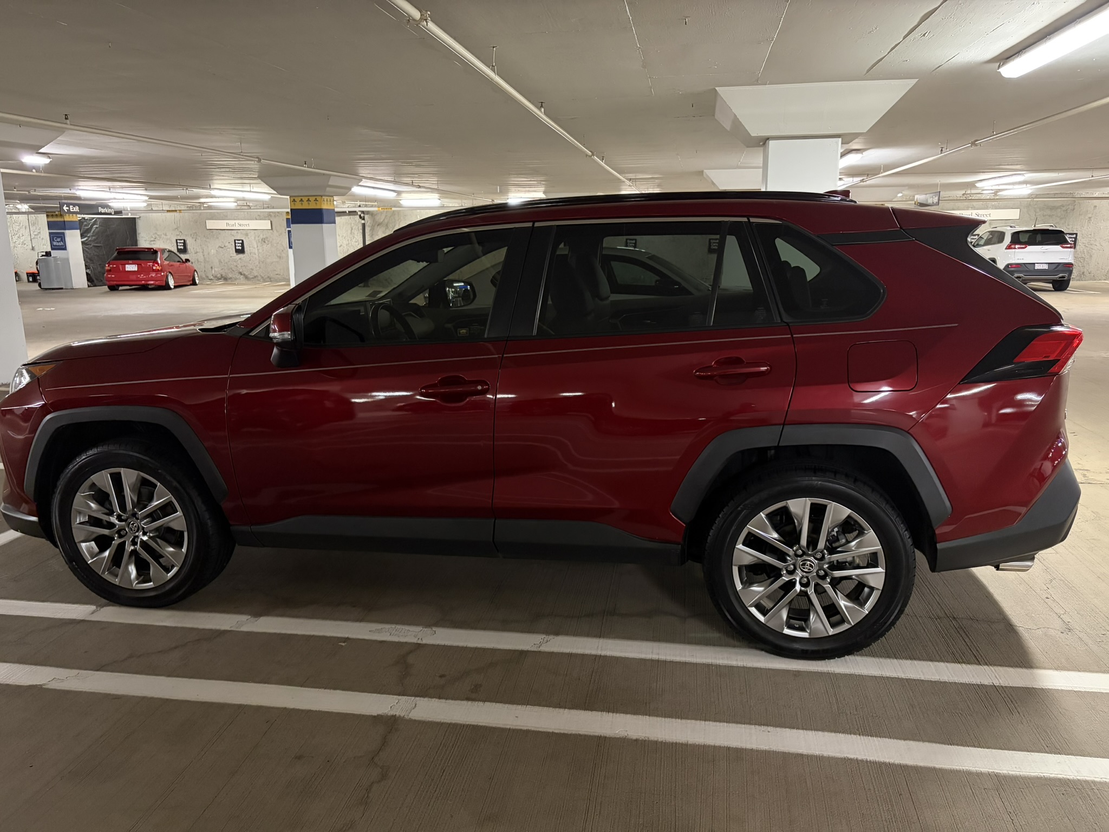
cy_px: 416
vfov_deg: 53.1
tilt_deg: -12.3
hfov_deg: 67.3
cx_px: 554
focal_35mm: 26
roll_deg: +1.5
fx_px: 833
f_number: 1.6
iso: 800
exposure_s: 1/30
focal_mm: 5.96
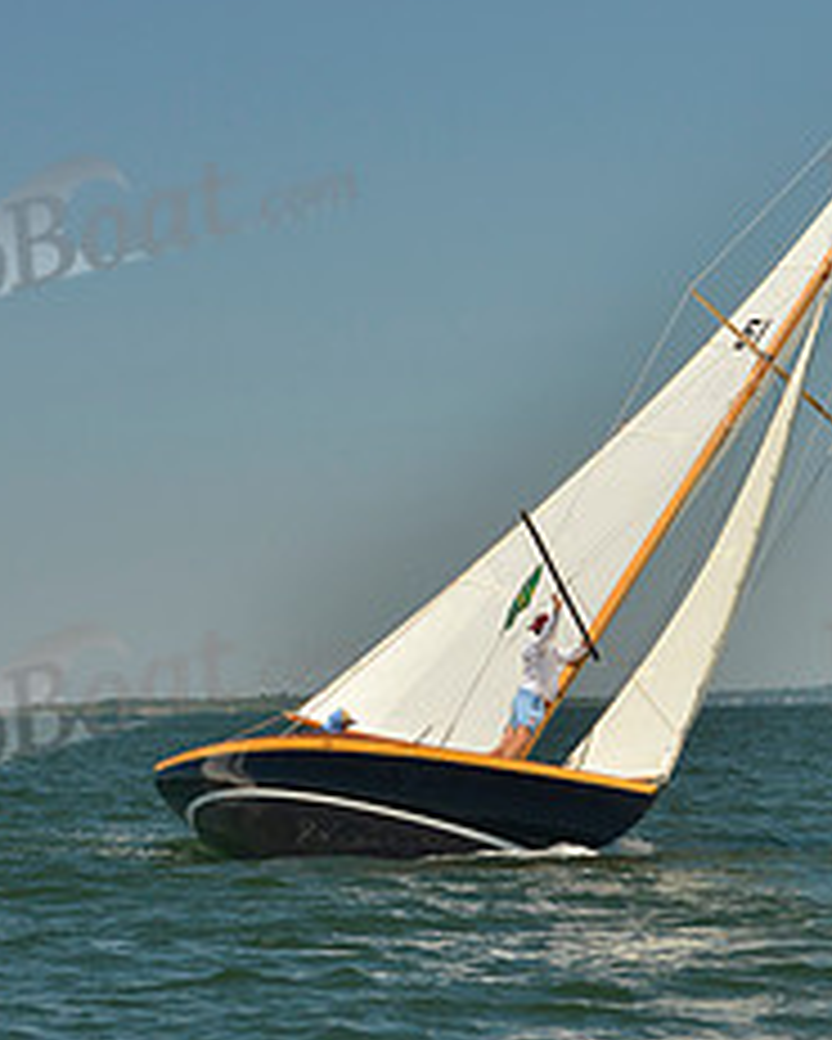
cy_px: 423
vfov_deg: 11.7
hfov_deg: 9.4
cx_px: 591
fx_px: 5075
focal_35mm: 165
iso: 280
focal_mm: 70
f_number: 6.3
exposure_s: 1/800
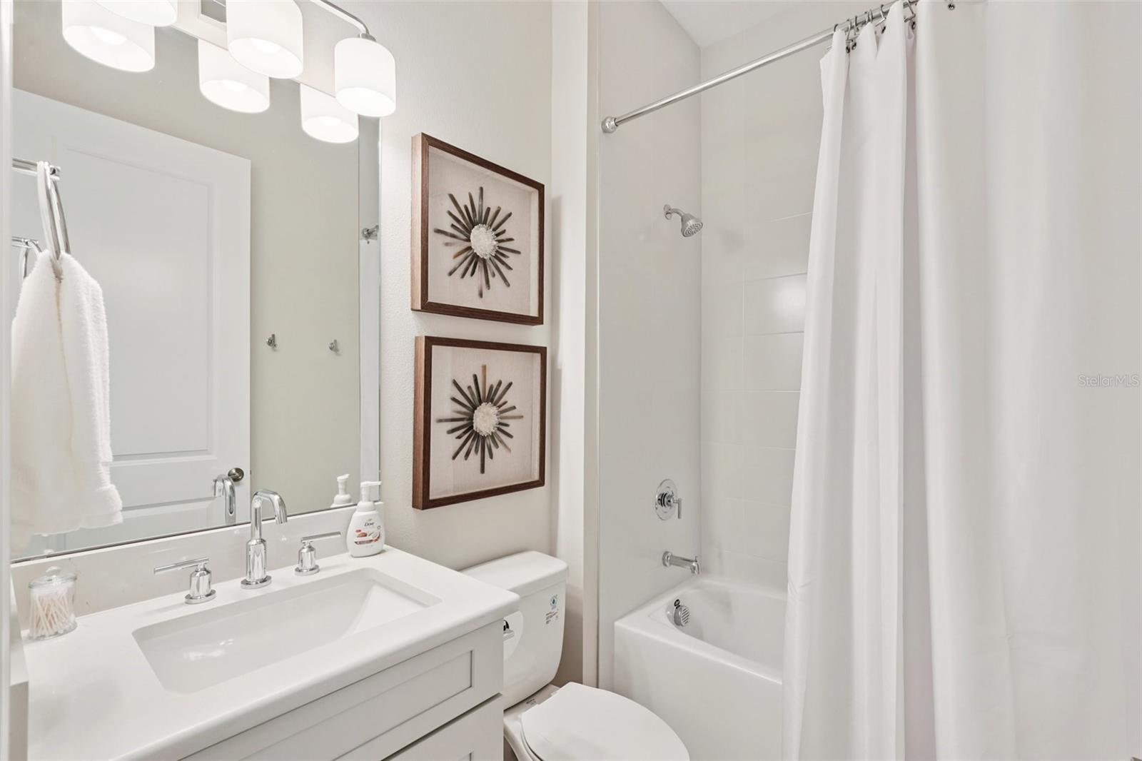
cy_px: 380
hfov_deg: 96.7
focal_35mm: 16
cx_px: 571
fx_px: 507
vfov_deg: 73.7
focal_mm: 16
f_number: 8
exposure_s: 1/20
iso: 400
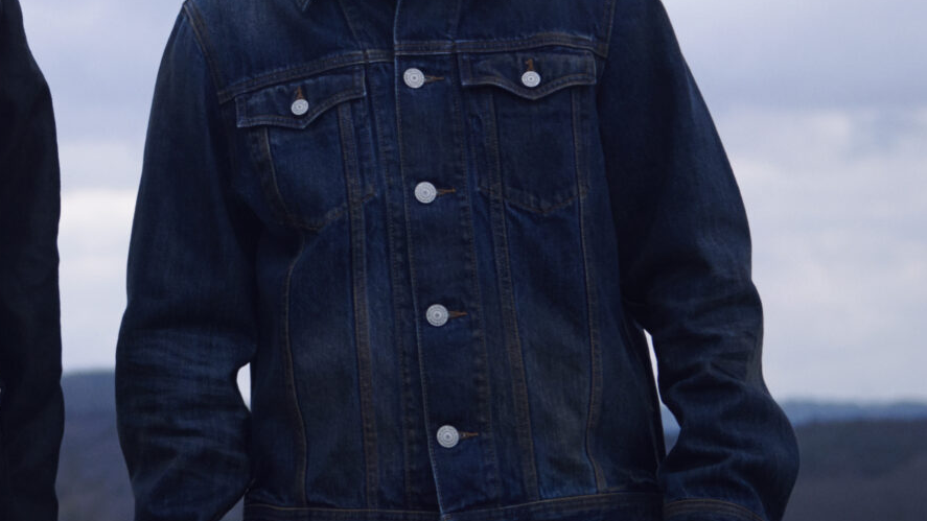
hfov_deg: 17.3
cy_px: -159
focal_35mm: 121
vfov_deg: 9.8
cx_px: 18
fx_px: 2974
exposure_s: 1/125
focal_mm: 40
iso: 1000
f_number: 3.2
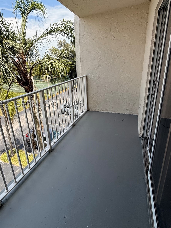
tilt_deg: -17.0
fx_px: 125
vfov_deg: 84.5
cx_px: 72
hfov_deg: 68.3
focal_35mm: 19
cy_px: 104
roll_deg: +3.7
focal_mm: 2.22
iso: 50
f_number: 2.2
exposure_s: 1/1087
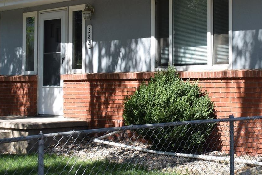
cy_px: 57
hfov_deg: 22.0
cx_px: 189
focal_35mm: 92
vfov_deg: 14.8
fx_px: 669
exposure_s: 1/250
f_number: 8
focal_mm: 32
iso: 200
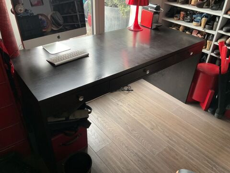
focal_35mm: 29
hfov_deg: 61.7
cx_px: 115
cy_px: 86
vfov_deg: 48.2
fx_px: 193
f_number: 1.8
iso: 160
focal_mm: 3
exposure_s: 1/60
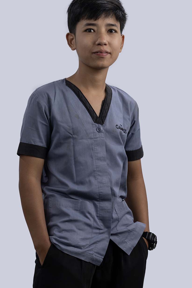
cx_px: 86
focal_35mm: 123
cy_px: 145
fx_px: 983
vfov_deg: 16.6
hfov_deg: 11.2
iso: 80
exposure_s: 1/200
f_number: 11
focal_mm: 105
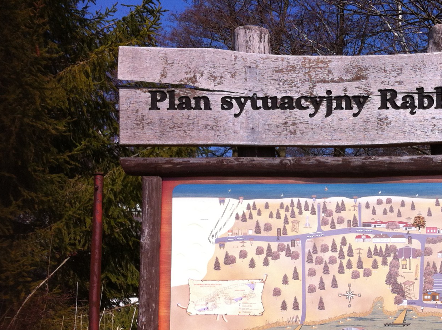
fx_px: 739
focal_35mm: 58
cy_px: 250
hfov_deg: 32.5
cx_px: 341
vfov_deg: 24.9
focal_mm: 3.85
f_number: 2.8
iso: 80
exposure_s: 1/2011
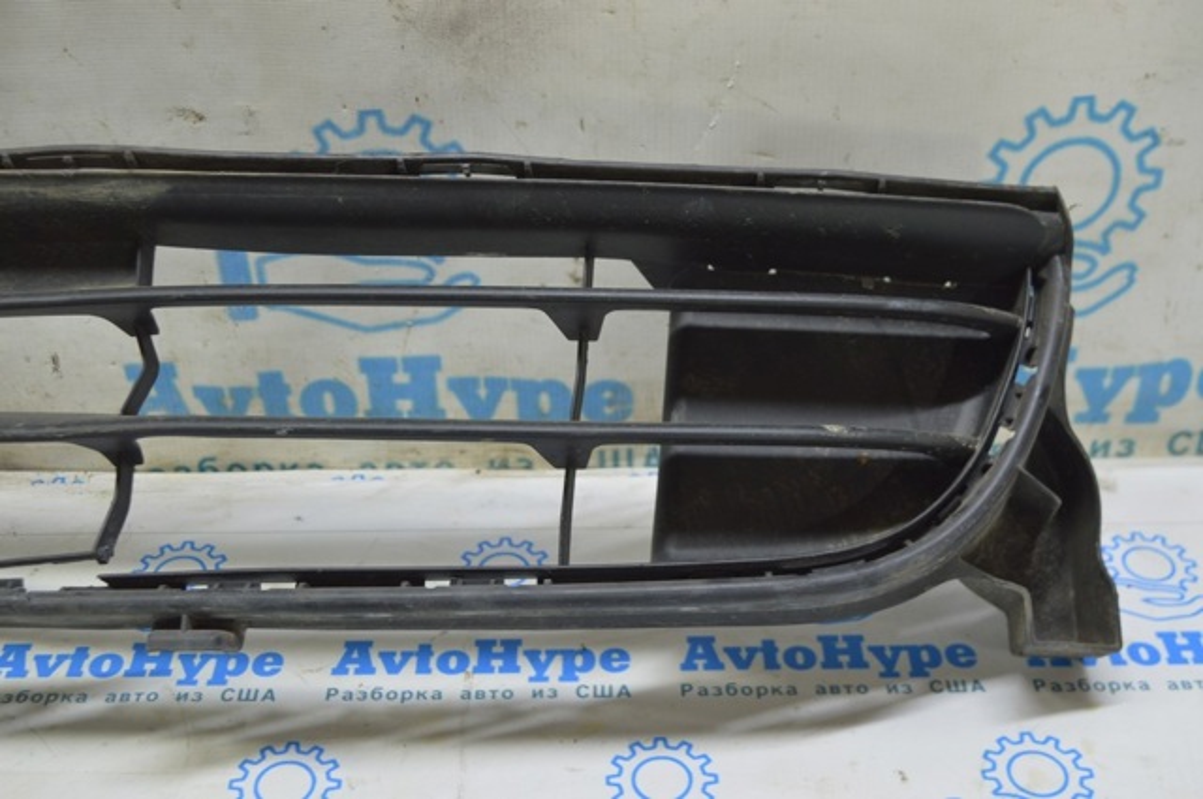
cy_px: 400
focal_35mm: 46
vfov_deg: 28.9
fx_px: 1552
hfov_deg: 42.4
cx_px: 602
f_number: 5.6
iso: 400
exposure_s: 1/20
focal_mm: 31
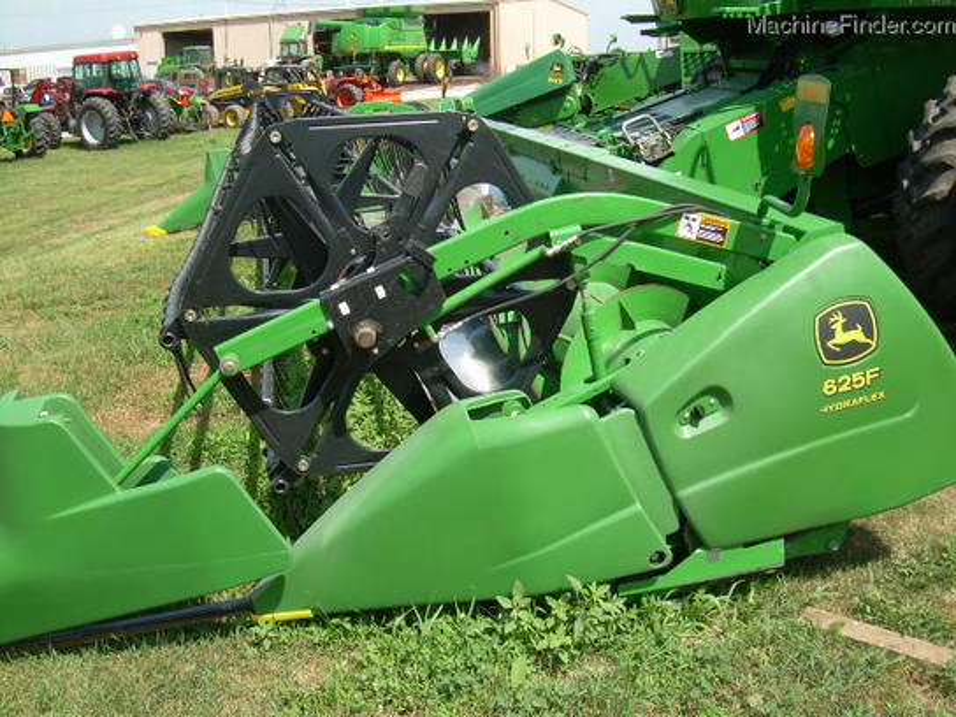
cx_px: 478
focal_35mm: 38
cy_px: 358
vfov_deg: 37.7
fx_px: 1049
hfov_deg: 49.0
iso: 50
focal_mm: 6.3
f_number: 4.6
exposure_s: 1/229
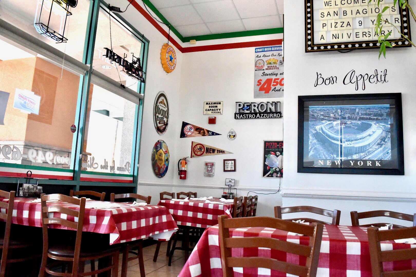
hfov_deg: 67.4
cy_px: 138
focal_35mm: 27
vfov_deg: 47.9
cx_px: 208
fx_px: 312
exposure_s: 1/2000
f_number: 5.6
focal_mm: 18
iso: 6400
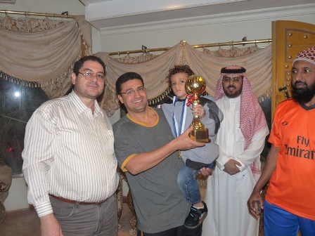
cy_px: 118
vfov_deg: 44.2
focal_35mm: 32
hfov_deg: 56.8
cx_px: 158
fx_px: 291
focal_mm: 5.6
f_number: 3
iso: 160
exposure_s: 1/30
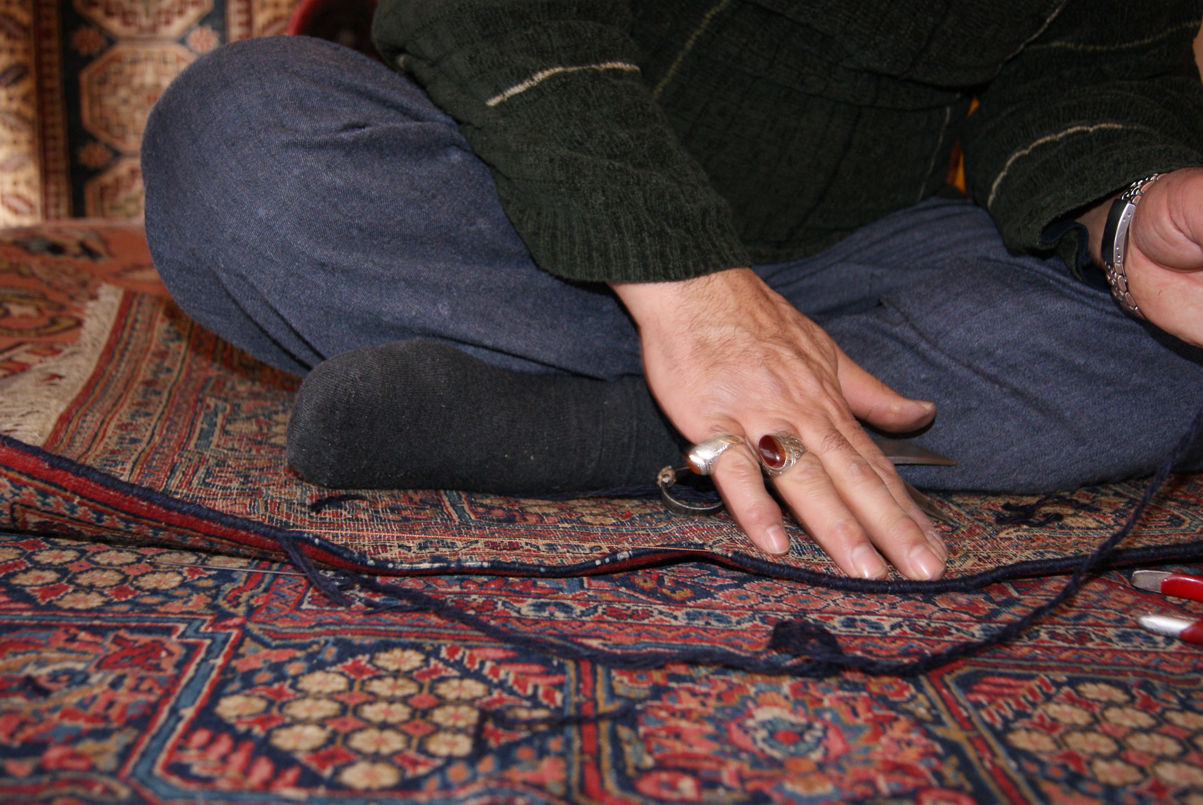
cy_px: 402
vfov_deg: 16.6
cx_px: 602
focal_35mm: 82
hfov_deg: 24.6
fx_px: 2760
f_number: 5.6
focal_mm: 55
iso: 400
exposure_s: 1/80
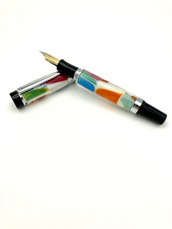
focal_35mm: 28
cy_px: 114
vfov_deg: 63.4
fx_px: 186
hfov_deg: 49.7
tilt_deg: -56.8
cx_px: 86
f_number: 1.8
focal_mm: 3.99
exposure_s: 1/1104
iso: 32
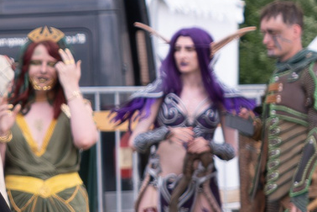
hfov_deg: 4.8
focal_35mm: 420
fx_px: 3698
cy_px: -32
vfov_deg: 3.3
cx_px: -414
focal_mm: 41.4
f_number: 3.2
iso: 320
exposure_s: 1/1600
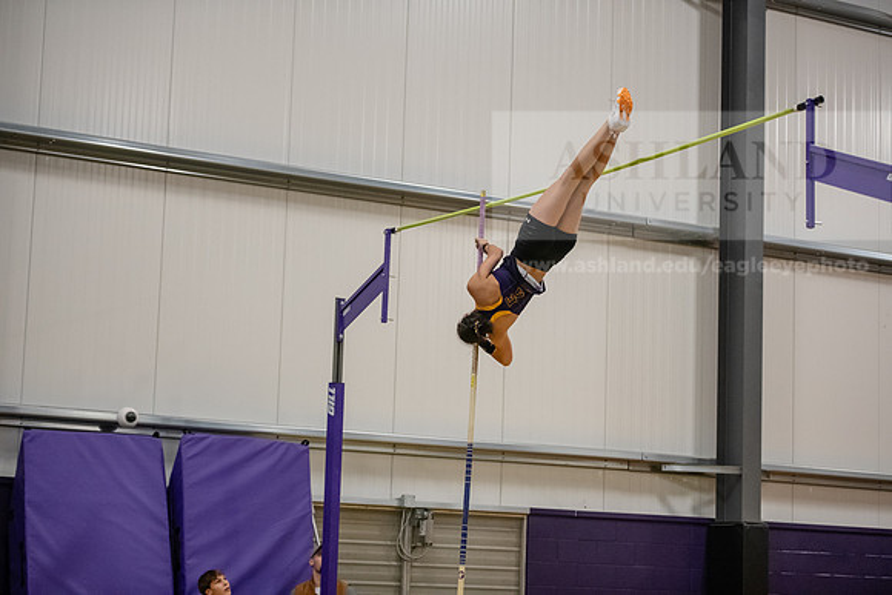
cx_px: 446
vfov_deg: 17.1
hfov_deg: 25.4
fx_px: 1983
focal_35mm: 80
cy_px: 298
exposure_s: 1/800
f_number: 2.8
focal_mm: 80
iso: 5000
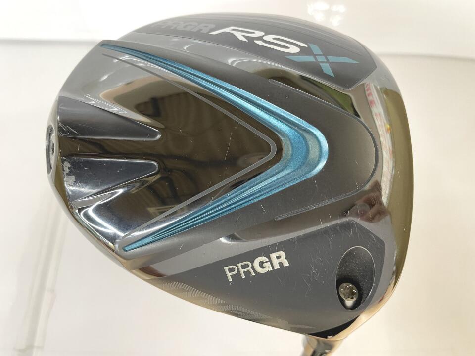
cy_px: 178
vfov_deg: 53.1
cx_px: 238
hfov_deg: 67.3
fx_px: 357
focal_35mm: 26
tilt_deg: -65.3
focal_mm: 4.2
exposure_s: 1/60
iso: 160
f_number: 1.6
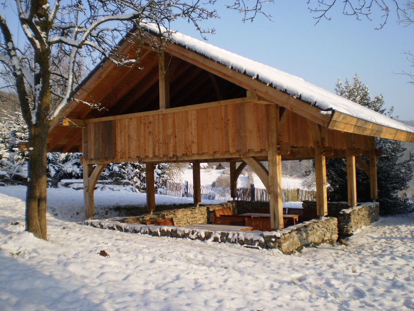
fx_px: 431
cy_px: 156
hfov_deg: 51.4
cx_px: 207
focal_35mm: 36
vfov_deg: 39.7
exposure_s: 1/1000
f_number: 3.1
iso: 64
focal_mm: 6.3
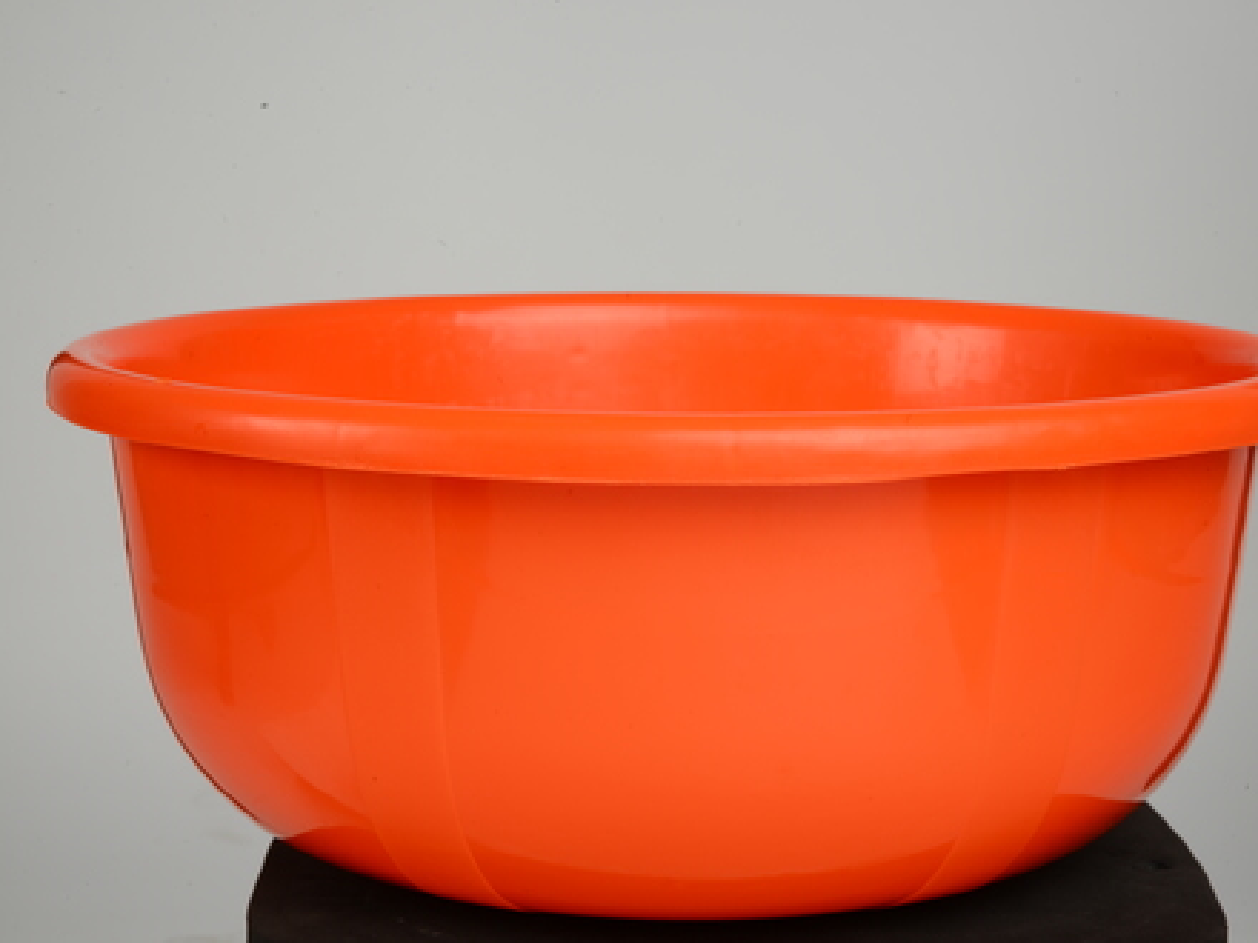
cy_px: 474
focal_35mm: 93
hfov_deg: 21.1
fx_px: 3380
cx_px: 658
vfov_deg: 15.9
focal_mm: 85
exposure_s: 1/80
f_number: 22
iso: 100
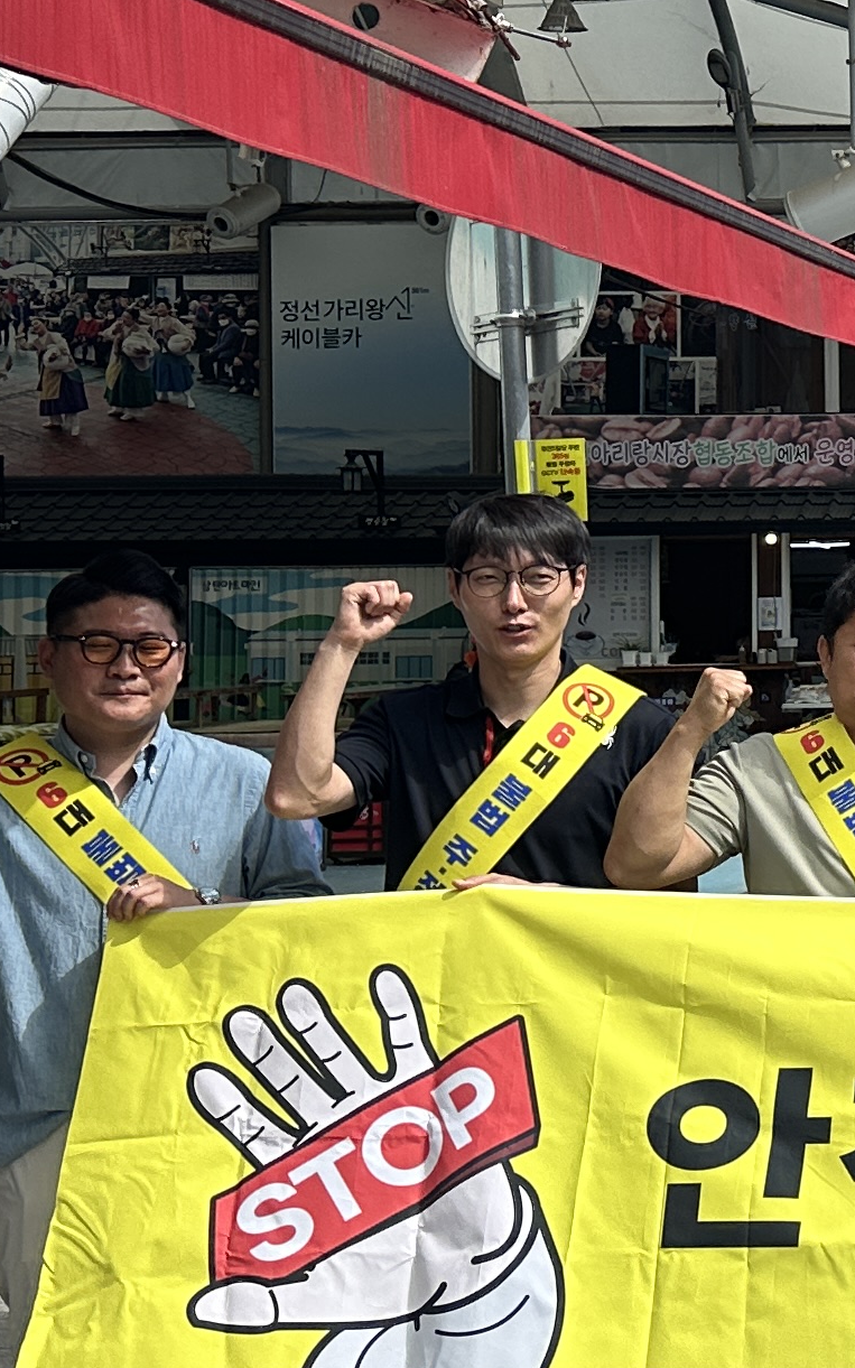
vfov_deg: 24.6
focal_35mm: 84
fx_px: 3132
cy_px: 509
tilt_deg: +2.1
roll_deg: +0.4
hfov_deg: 13.3
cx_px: 1723
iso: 80
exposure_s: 1/4016
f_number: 1.78
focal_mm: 6.86
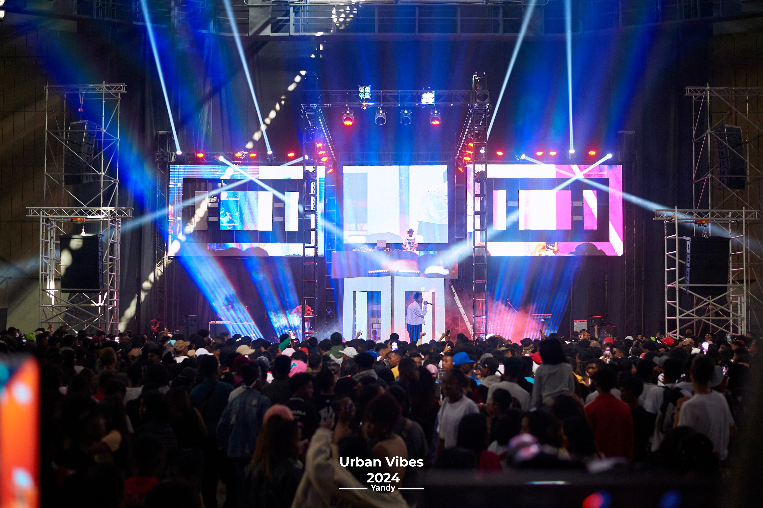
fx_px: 1059
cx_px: 382
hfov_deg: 39.6
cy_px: 254
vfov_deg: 27.0
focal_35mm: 50
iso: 2000
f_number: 2.2
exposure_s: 1/160
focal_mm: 50
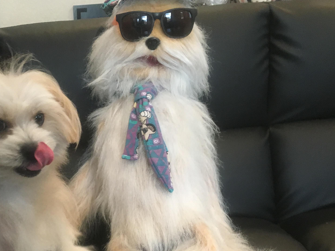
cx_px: 83
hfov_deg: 39.3
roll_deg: +1.8
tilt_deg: -16.6
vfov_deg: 30.4
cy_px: 185
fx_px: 455
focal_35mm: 47
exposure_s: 1/30
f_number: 2.2
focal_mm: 4.15
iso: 200
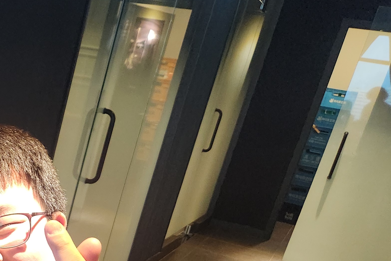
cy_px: 311
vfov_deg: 20.8
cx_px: -99
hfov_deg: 28.0
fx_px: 662
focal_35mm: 61
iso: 1000
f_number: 1.8
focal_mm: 5.4
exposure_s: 1/120
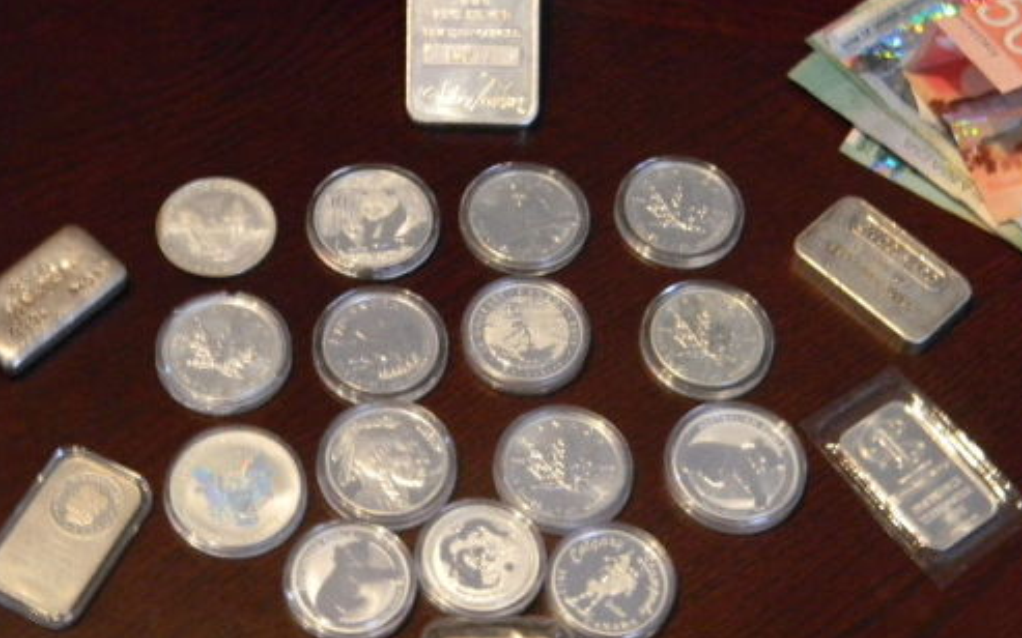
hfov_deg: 28.6
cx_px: 510
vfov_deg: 18.1
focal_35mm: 72
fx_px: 2005
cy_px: 351
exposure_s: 1/18
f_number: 4.3
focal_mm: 12.2
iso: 400
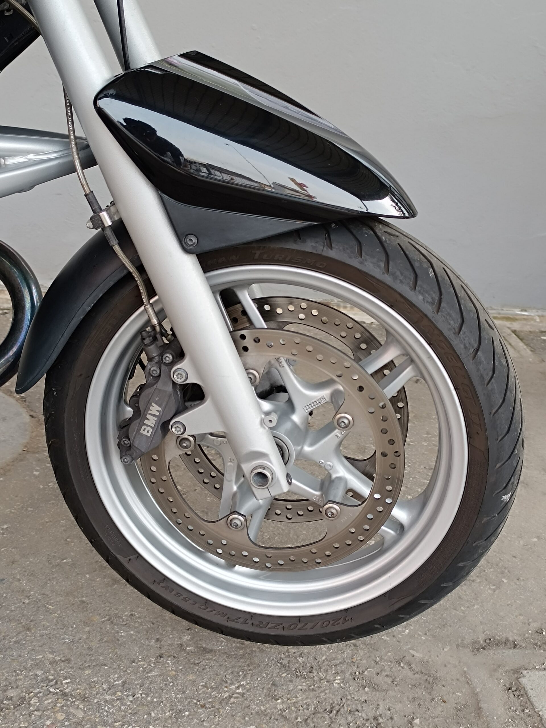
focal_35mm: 24
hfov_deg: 56.8
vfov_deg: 71.6
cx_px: 273
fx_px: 505
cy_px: 364
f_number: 1.65
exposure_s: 1/100
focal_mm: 6.14
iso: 289
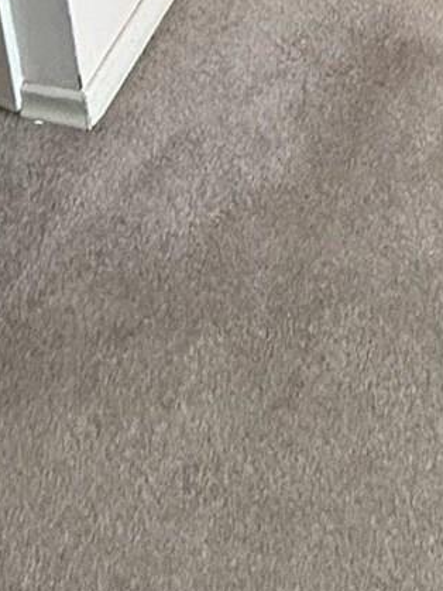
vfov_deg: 17.5
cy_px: -609
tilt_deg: -20.4
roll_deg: -1.2
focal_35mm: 77
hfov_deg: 18.1
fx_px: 1315
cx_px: 547
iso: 250
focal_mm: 2.22
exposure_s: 1/60
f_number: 2.2
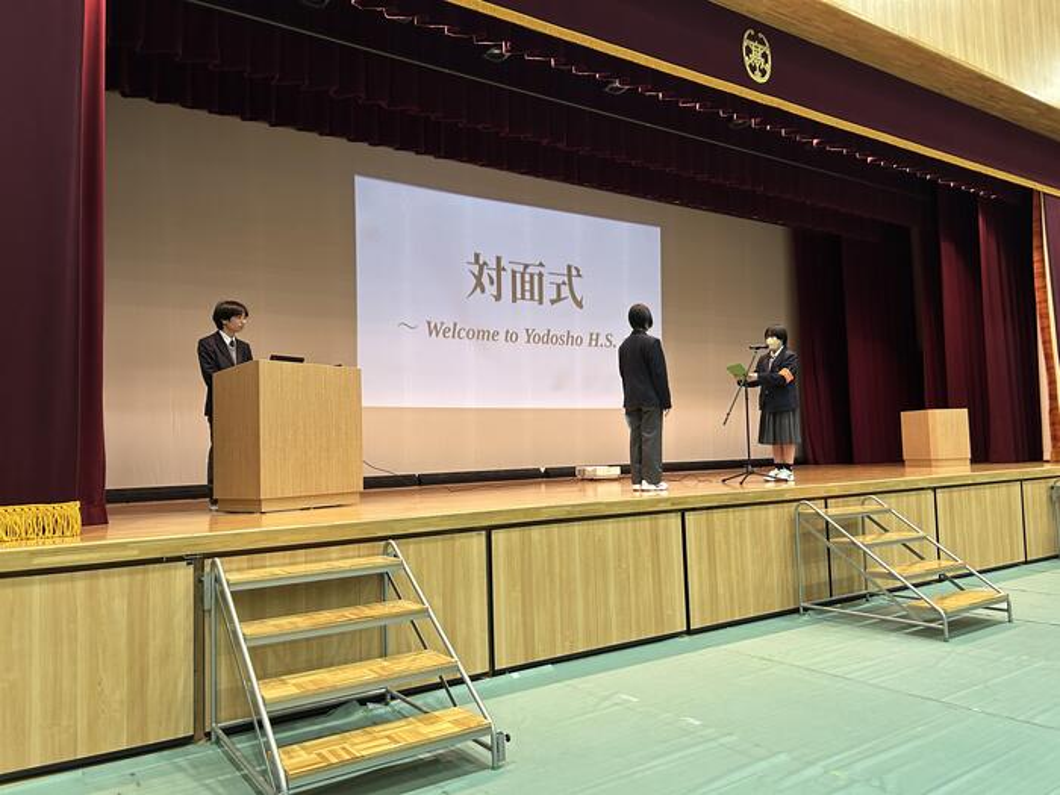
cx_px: 530
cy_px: 398
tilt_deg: +3.4
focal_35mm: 26
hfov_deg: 67.3
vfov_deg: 53.1
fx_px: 796
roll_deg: +1.2
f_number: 1.5
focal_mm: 5.7
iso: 125
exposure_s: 1/60
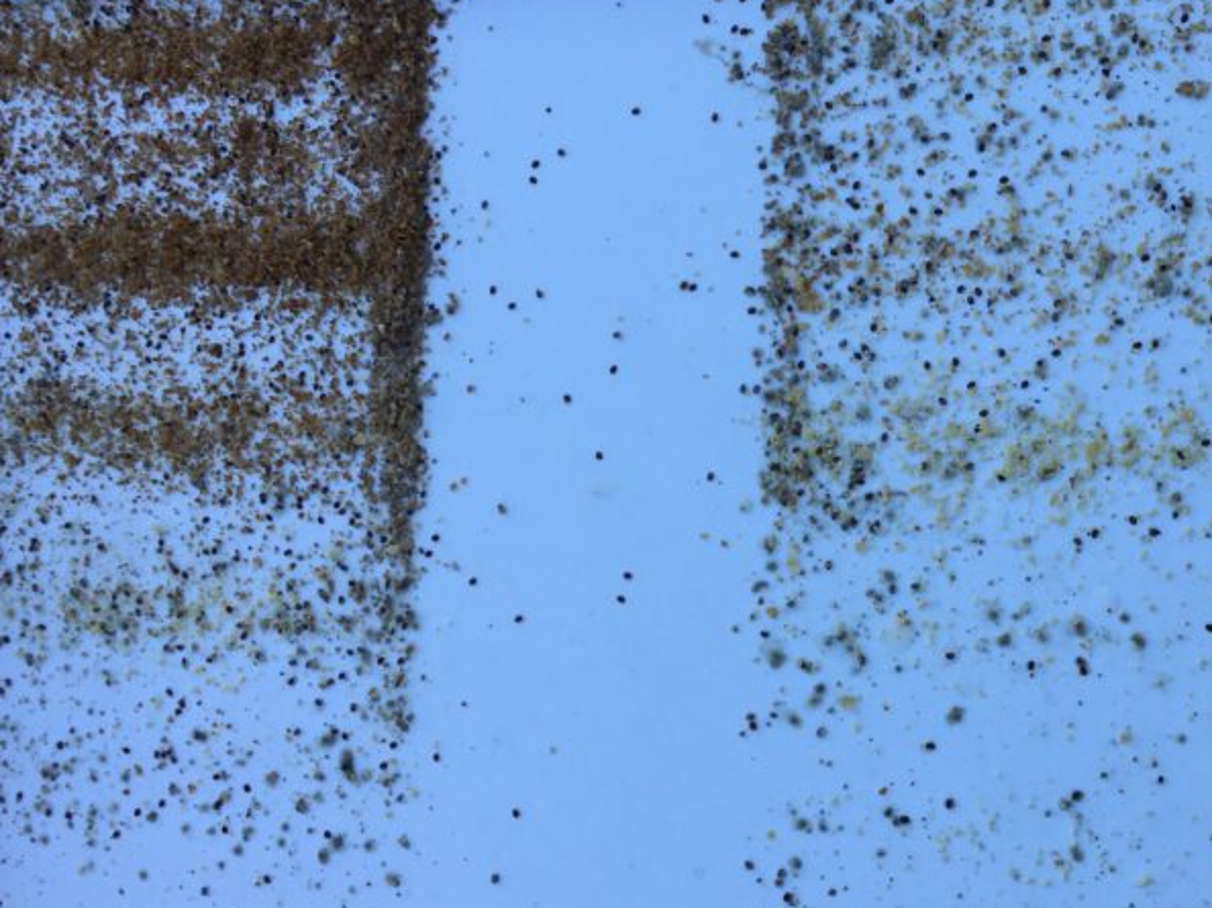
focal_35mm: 50
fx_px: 1750
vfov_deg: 29.1
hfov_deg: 37.3
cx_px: 898
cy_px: 461
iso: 25
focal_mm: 4.15
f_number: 2.2
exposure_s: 1/246
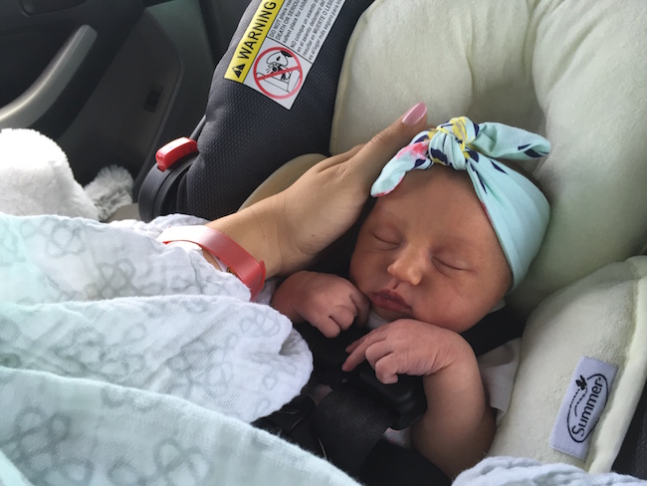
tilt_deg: -35.3
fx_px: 542
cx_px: 324
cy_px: 243
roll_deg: +5.3
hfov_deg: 61.6
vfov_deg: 48.3
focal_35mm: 29
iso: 32
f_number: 2.2
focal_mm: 4.15
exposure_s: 1/30
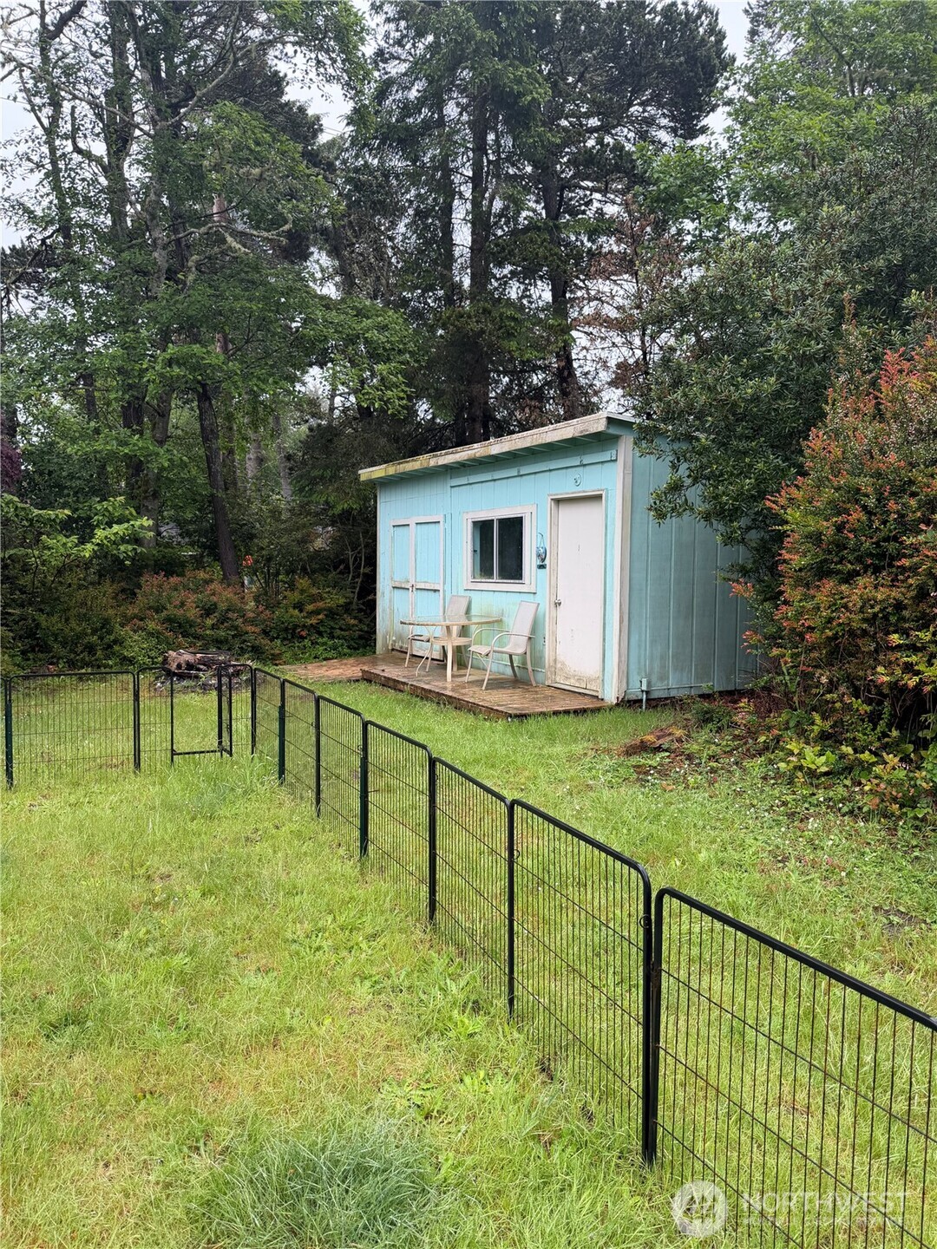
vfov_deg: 71.6
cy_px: 624
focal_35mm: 24
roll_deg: -0.5
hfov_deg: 56.8
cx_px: 468
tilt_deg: -4.3
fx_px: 866
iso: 100
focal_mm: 6.76
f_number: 1.78
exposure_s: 1/478
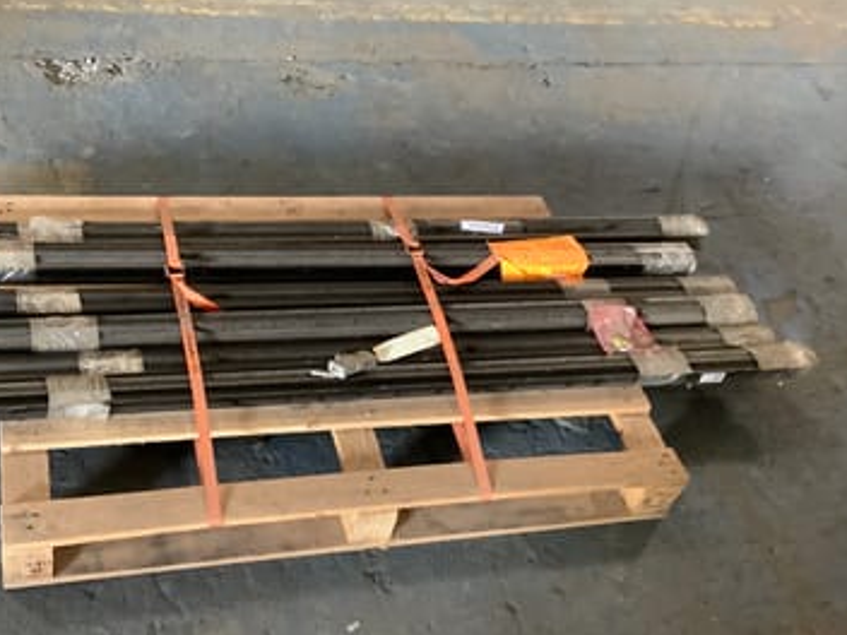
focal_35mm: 44
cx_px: 320
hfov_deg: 42.6
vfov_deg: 32.8
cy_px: 360
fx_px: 1077
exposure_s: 1/25
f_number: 2.4
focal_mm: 3.3
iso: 640
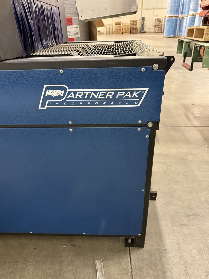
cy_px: 140
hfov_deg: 56.8
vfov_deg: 71.6
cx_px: 104
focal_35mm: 24
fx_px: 193
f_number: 1.8
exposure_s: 1/60
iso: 800
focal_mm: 6.8
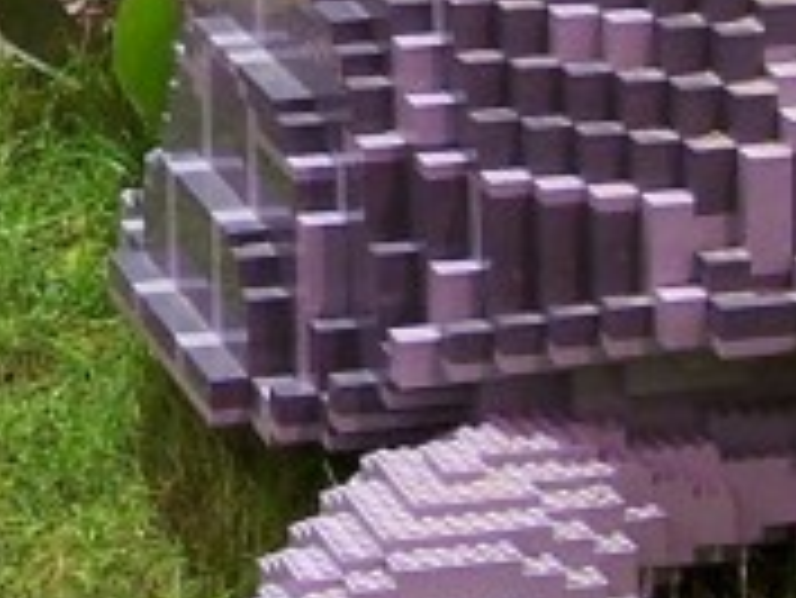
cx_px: -315
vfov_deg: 6.4
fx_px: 5315
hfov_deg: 8.4
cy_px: 76
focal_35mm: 231
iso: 80
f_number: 2.8
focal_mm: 6.7
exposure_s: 1/2
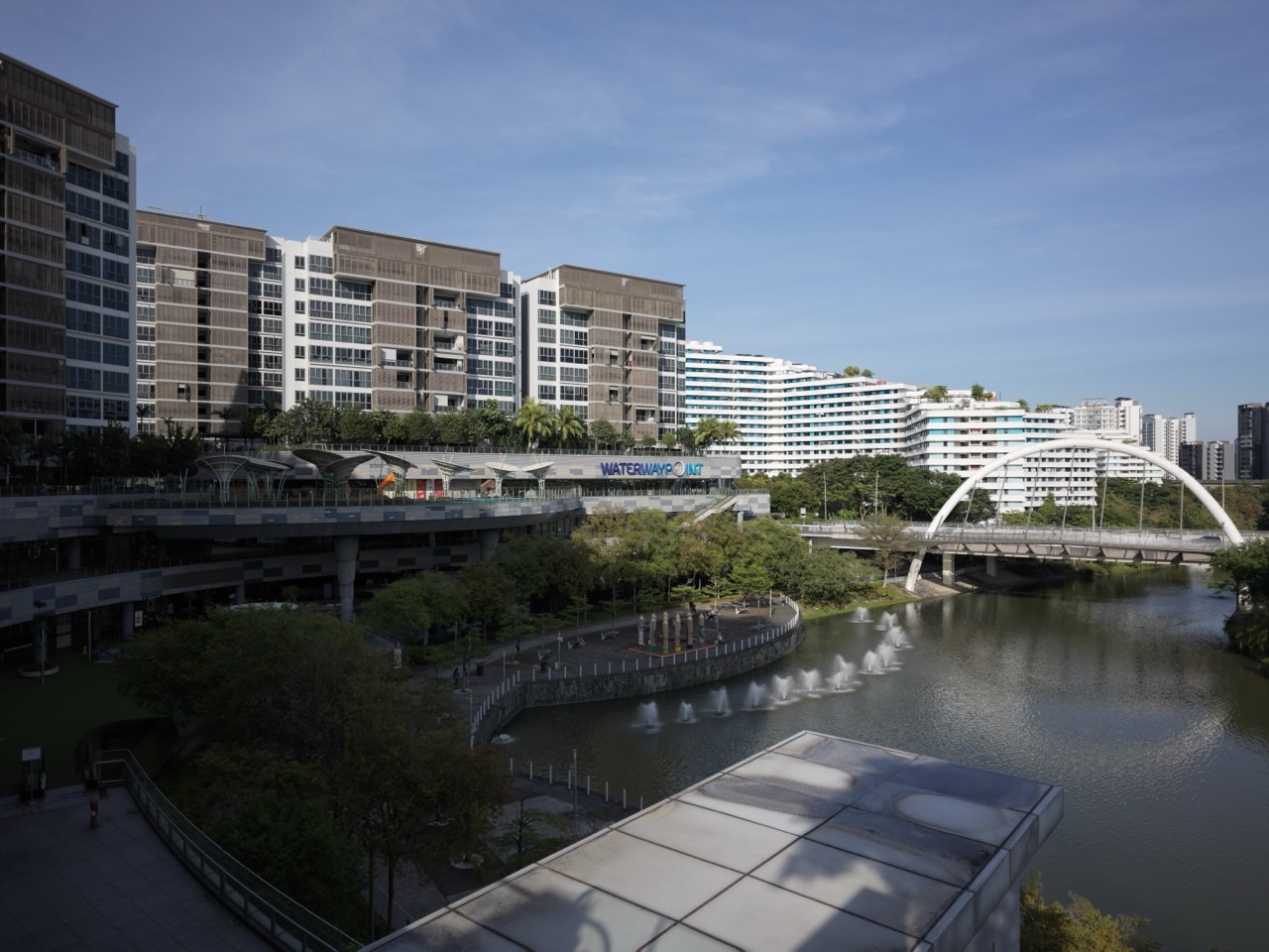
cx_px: 634
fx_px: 807
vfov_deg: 61.1
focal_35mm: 22
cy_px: 476
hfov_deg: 76.4
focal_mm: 28
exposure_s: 1/1500
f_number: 4
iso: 200
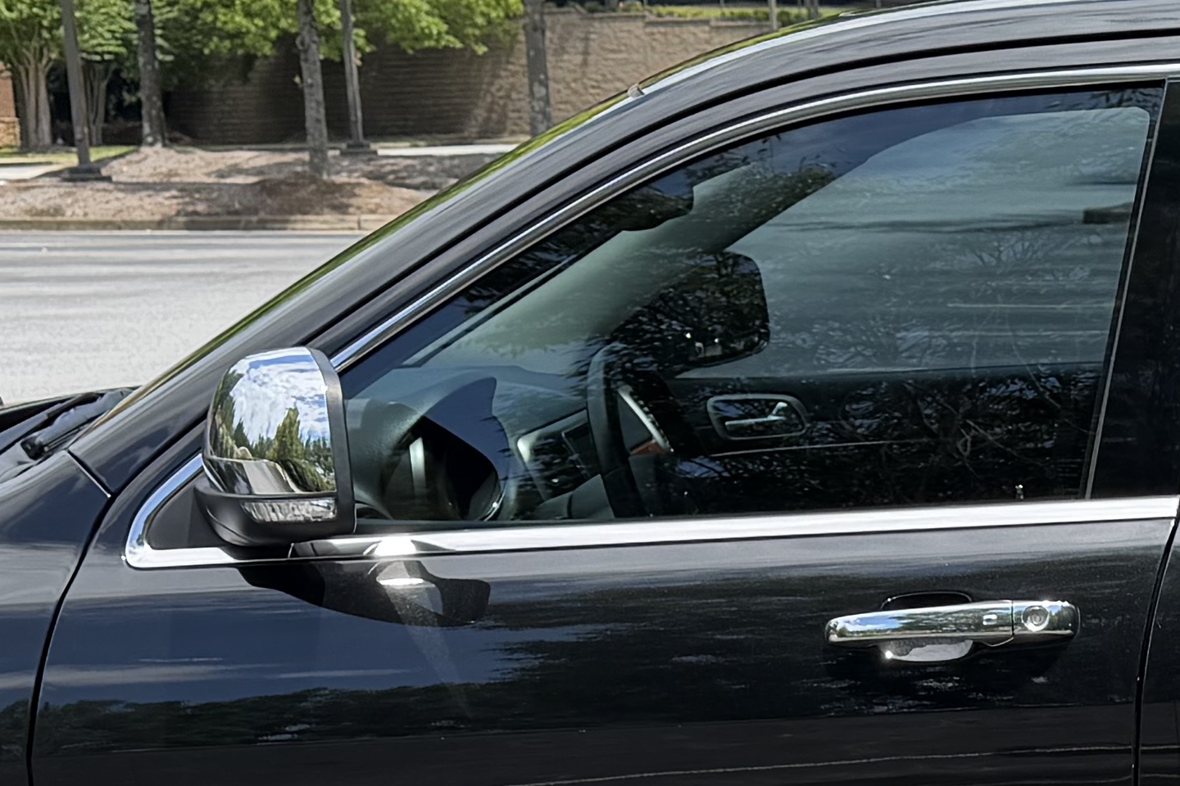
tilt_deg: -12.8
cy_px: 897
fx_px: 3245
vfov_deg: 13.5
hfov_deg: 20.1
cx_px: 1131
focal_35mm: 99
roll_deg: +2.0
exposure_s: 1/1653
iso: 80
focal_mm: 6.76
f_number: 1.78
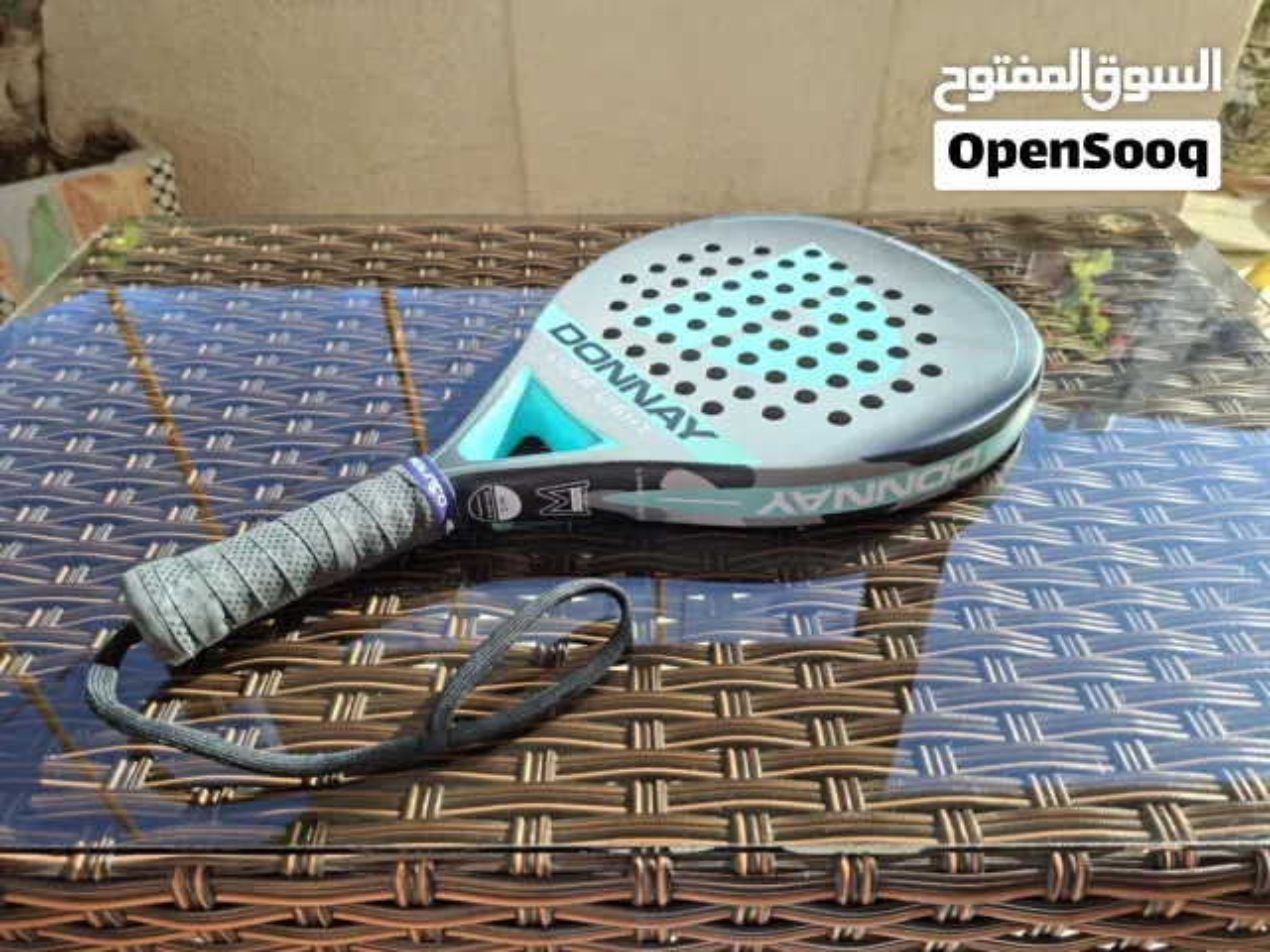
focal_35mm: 23
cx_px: 635
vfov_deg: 58.9
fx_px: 844
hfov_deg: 73.9
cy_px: 476
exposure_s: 1/411
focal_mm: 5.54
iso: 50
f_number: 1.8
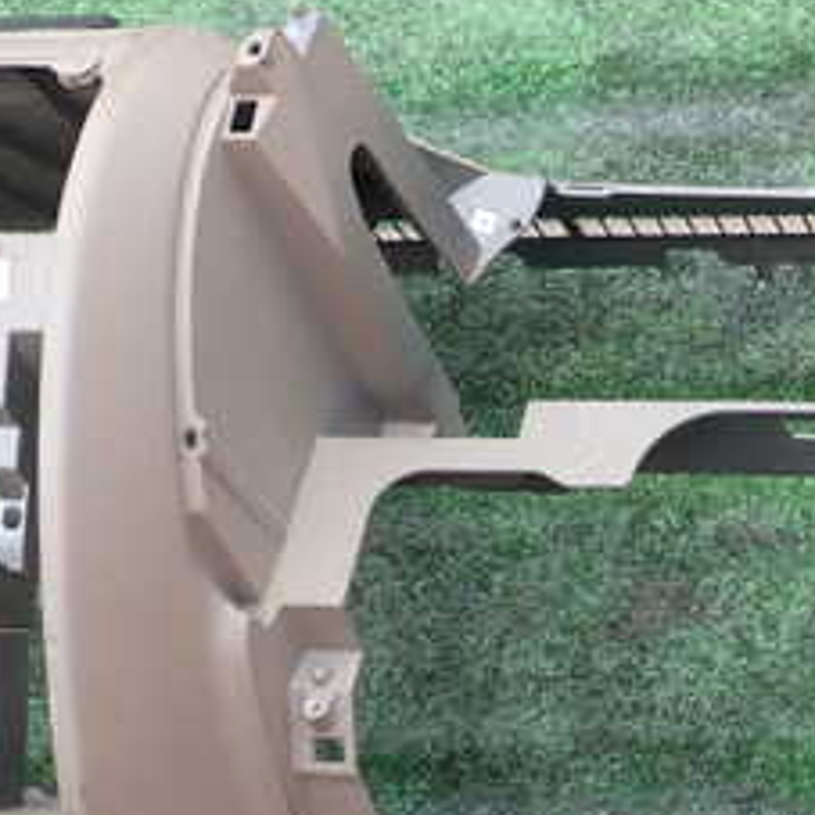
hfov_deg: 23.4
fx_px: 1865
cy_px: 470
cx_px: 847
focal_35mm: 70
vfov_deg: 24.6
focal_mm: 5.4
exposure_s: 1/125
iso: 100
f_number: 3.2
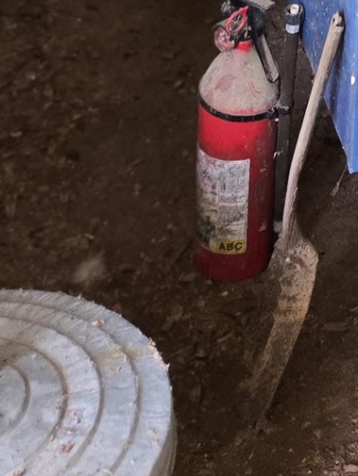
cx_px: 577
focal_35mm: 105
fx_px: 1447
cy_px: -589
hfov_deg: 13.1
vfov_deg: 14.2
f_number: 1.8
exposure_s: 1/120
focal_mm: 5.4
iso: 400
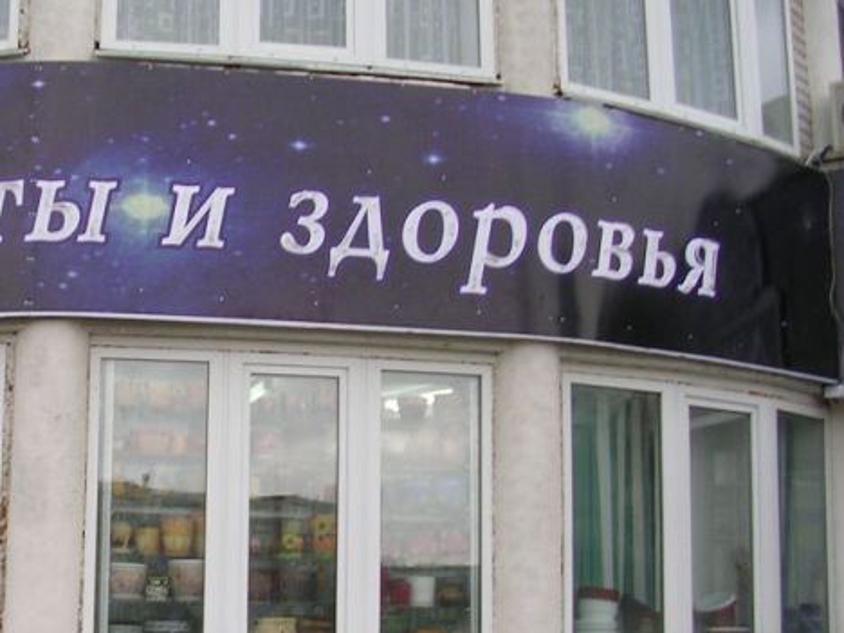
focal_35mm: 65
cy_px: 411
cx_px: 130
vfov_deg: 22.5
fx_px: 1585
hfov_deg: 28.9
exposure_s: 1/50.2
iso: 50
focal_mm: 5.8
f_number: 2.8
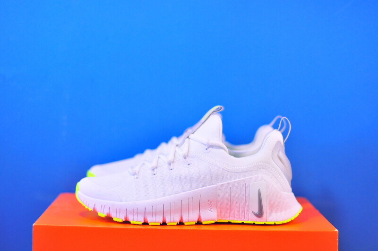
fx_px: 786
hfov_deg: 27.0
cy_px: 126
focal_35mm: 75
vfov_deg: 18.1
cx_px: 189
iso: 250
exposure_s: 1/320
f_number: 2
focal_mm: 50
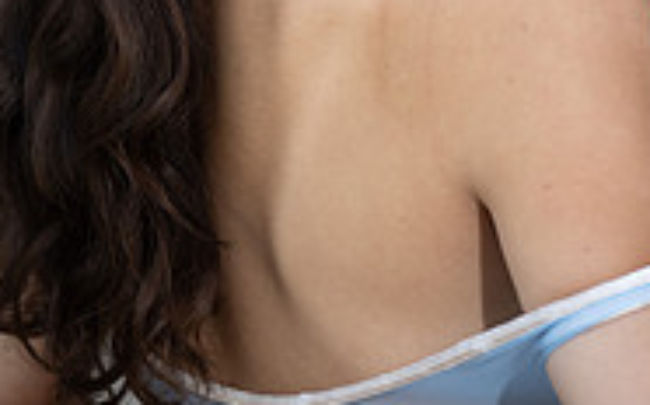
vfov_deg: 2.7
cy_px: -258
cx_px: 322
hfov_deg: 4.3
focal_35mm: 493
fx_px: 8728
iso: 200
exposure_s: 1/800
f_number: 2.8
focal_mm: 200
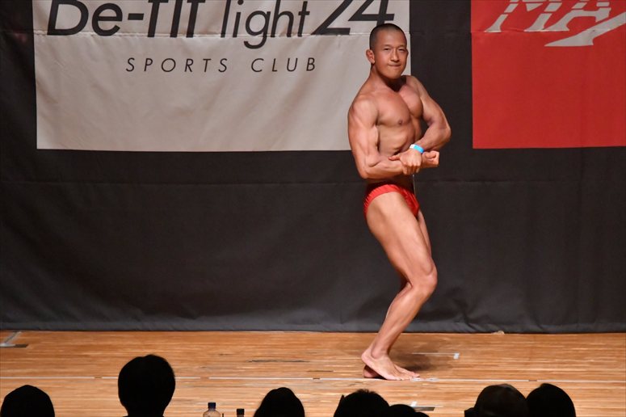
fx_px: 4953
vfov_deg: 4.8
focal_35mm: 285
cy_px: 208
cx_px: 313
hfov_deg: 7.2
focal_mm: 190
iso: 12800
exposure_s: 1/400
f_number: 5.6
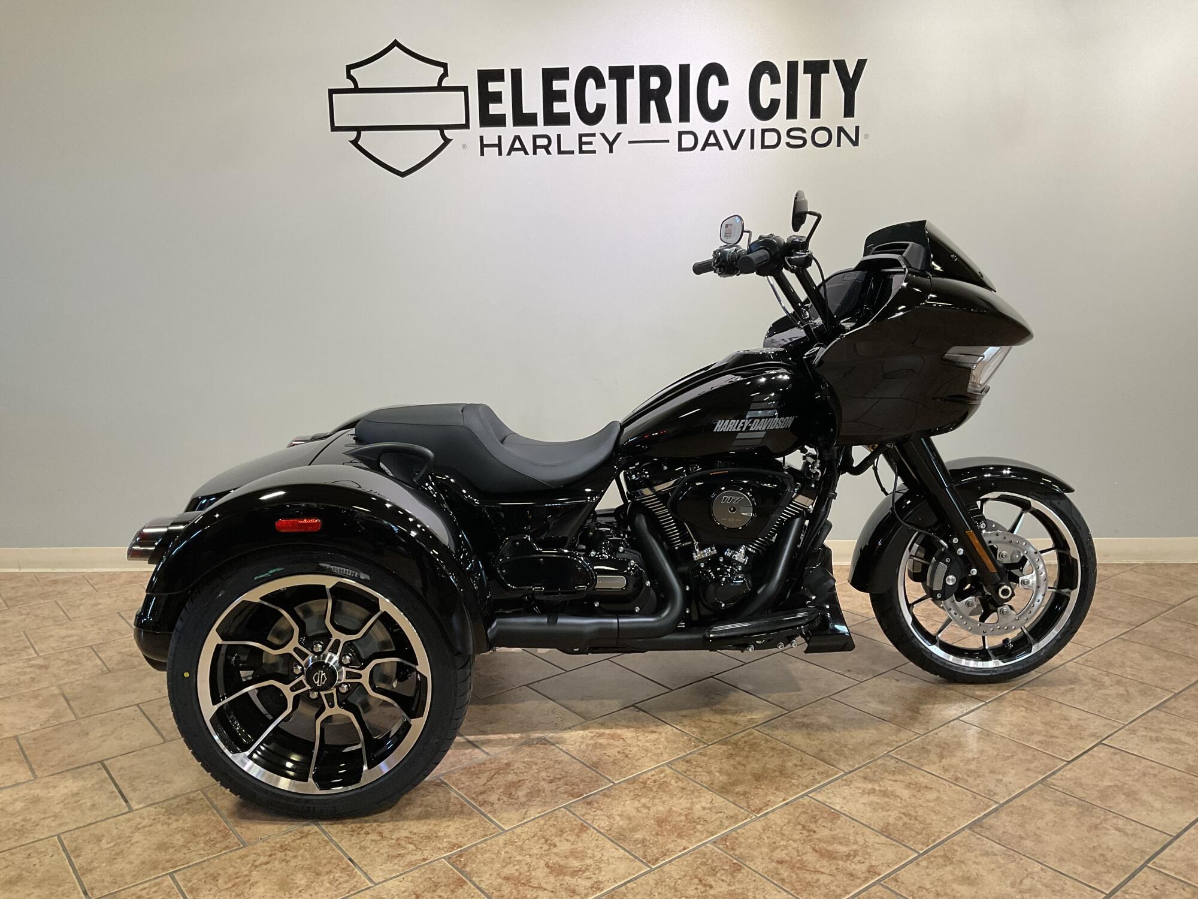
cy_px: 450
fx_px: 1004
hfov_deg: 61.7
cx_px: 599
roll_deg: +1.1
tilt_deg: -10.6
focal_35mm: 29
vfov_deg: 48.2
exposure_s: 1/60
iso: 64
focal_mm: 3
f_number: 1.8
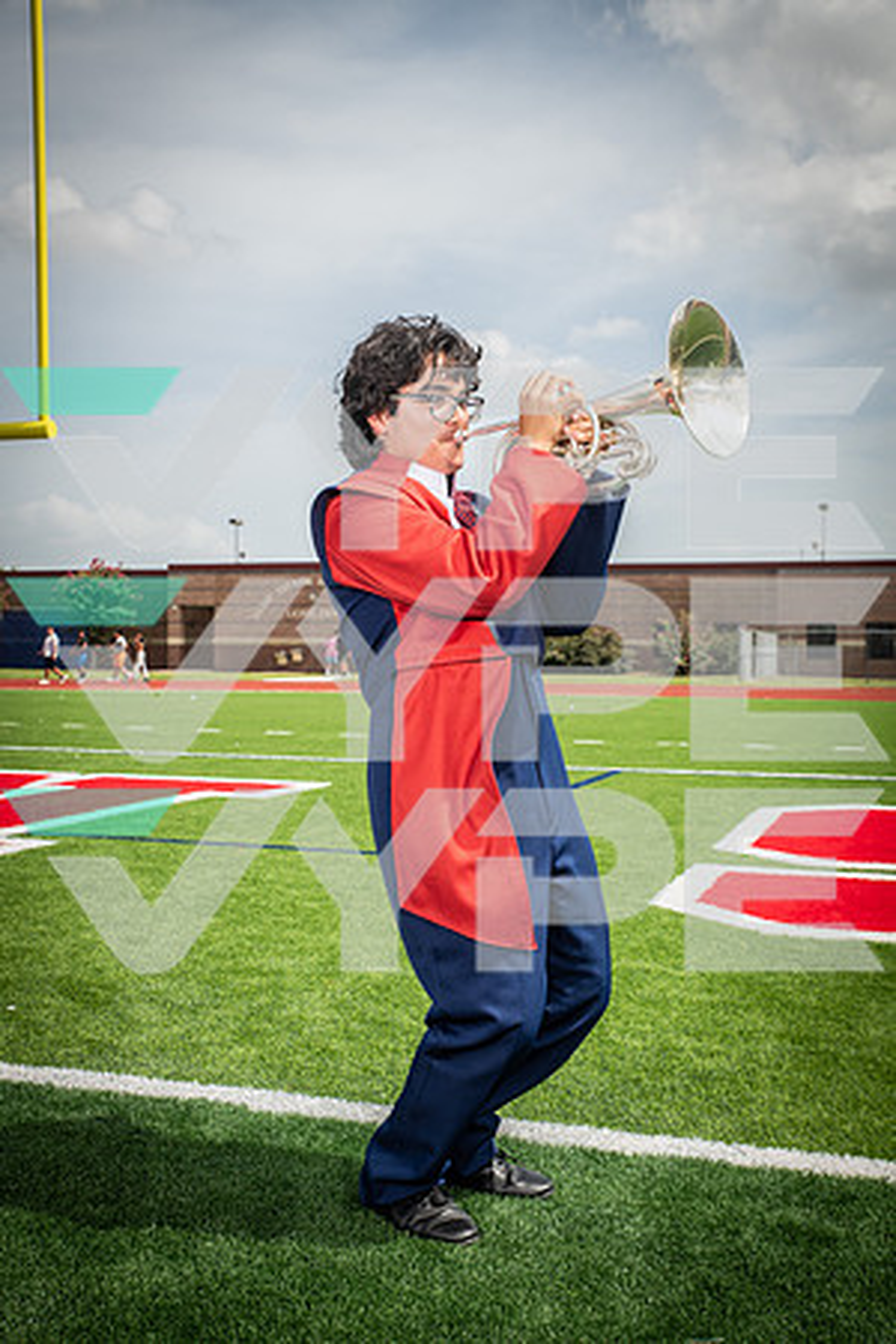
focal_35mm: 40
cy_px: 672
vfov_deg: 48.5
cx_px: 448
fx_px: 1493
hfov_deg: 33.4
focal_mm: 40
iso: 125
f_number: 7.1
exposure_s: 1/400
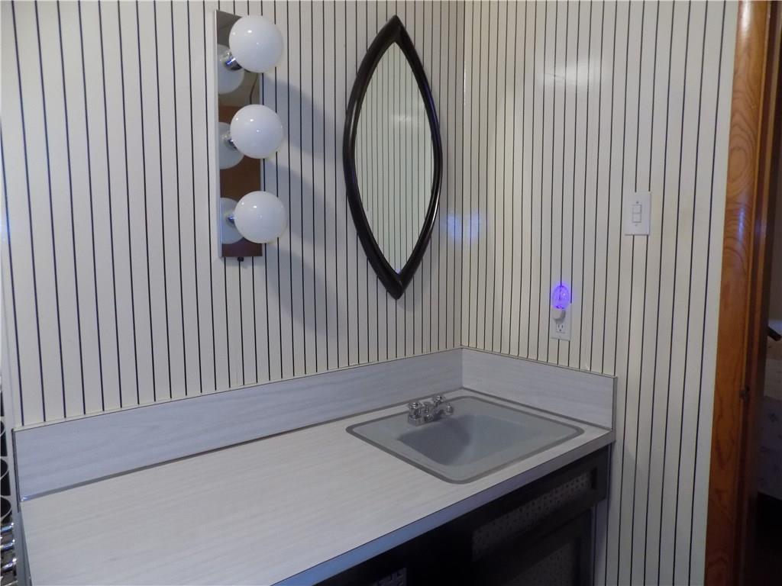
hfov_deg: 73.9
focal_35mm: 23
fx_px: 520
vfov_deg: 58.9
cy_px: 293
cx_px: 391
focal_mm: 4
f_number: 3.1
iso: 320
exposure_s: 1/30
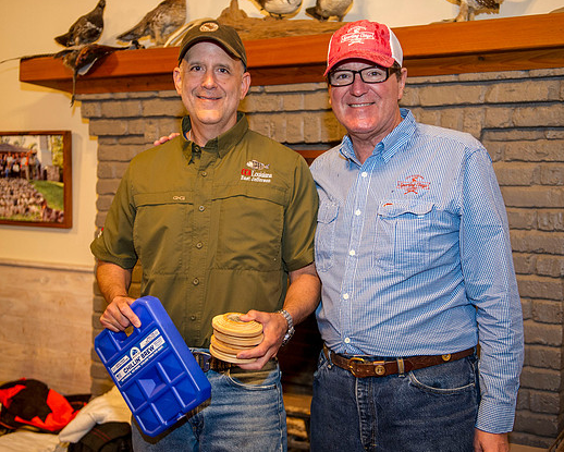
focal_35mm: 49
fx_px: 818
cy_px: 241
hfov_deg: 38.0
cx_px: 260
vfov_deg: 30.9
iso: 1600
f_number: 2.8
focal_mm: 40
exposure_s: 1/100
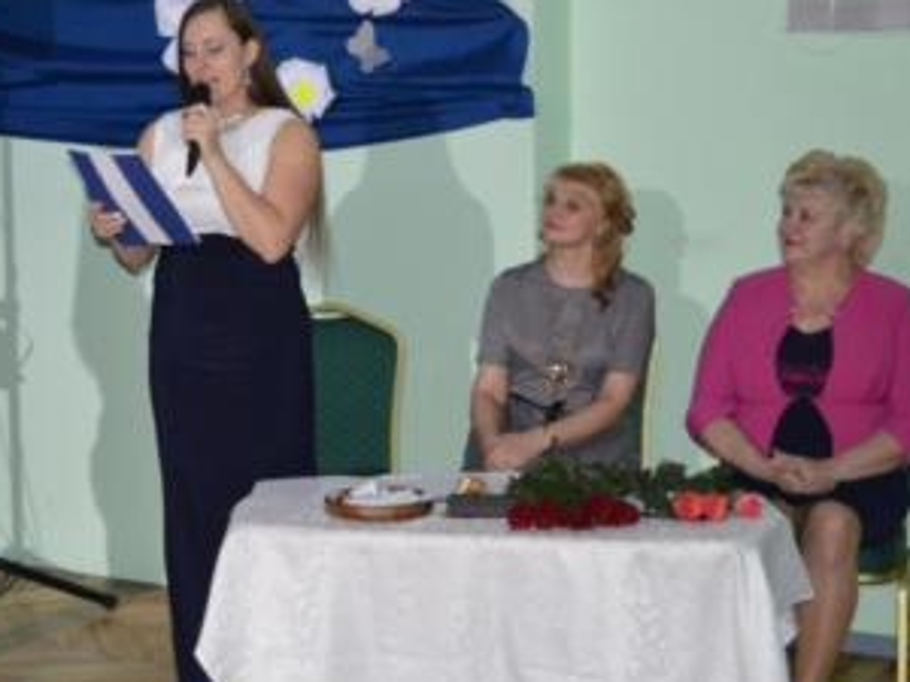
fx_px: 2024
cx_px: 282
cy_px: 356
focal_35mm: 77
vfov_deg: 19.1
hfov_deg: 25.2
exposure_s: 1/60
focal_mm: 32
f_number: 4.5
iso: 1800
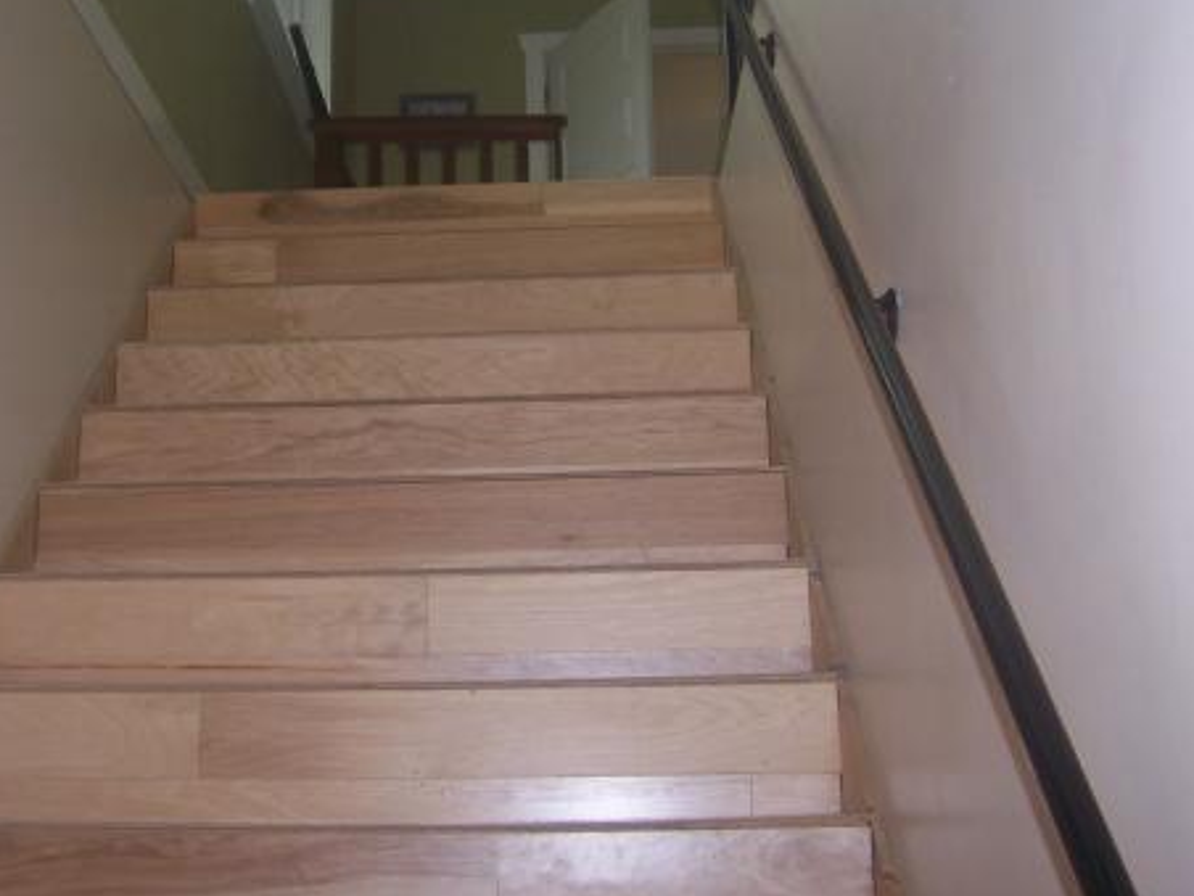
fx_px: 1759
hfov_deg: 37.2
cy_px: 267
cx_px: 441
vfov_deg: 28.3
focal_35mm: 51
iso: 80
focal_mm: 6.2
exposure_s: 1/60
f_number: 2.8
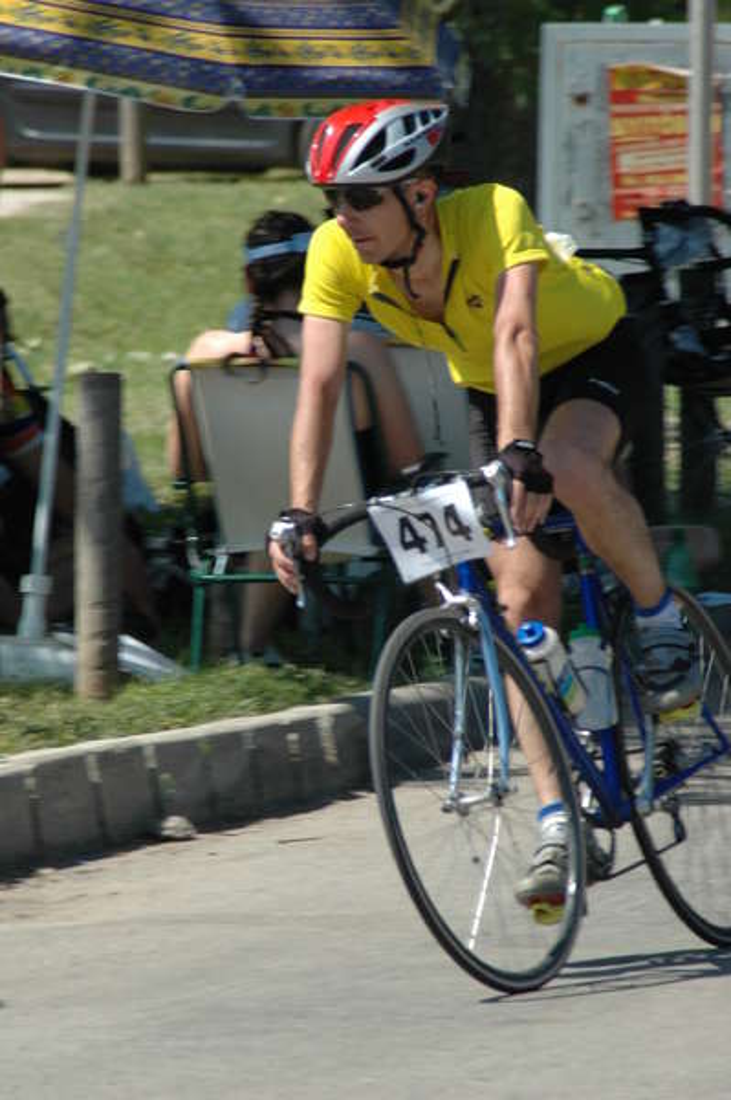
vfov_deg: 4.6
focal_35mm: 450
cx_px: 366
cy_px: 550
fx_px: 13729
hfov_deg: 3.0
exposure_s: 1/250
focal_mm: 300
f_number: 11
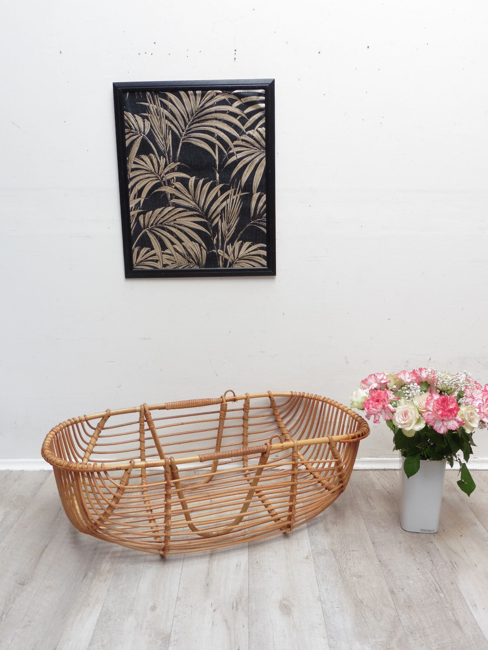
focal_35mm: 30
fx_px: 564
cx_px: 244
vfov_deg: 60.0
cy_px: 325
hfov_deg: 46.8
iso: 100
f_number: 3.6
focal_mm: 5.4
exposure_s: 1/100
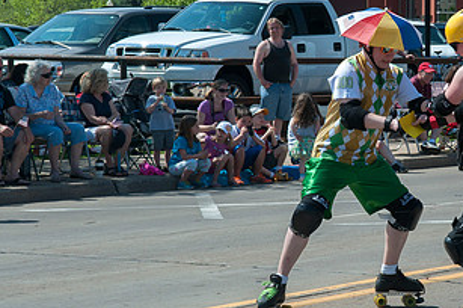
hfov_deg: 13.0
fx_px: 2004
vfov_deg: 8.8
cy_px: 116
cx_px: 436
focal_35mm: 156
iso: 200
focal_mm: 55
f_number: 10
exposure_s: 1/400
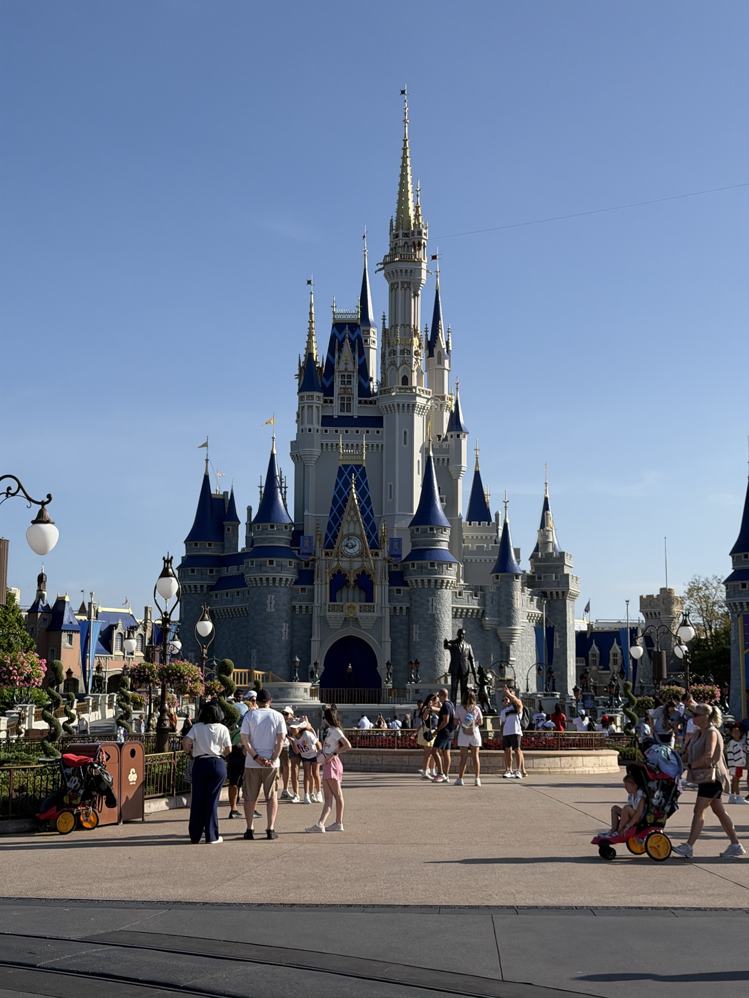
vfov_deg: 39.7
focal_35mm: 48
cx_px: 374
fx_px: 1385
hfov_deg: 30.3
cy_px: 499
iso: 64
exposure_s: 1/5208
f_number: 1.78
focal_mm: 6.76
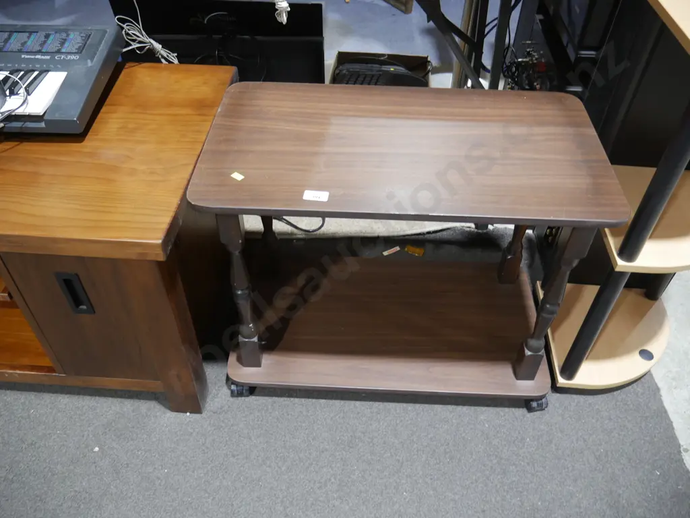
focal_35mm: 28
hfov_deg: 63.4
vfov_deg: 49.7
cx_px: 345
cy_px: 259
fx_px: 558
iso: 640
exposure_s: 1/60
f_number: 3.5
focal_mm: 14
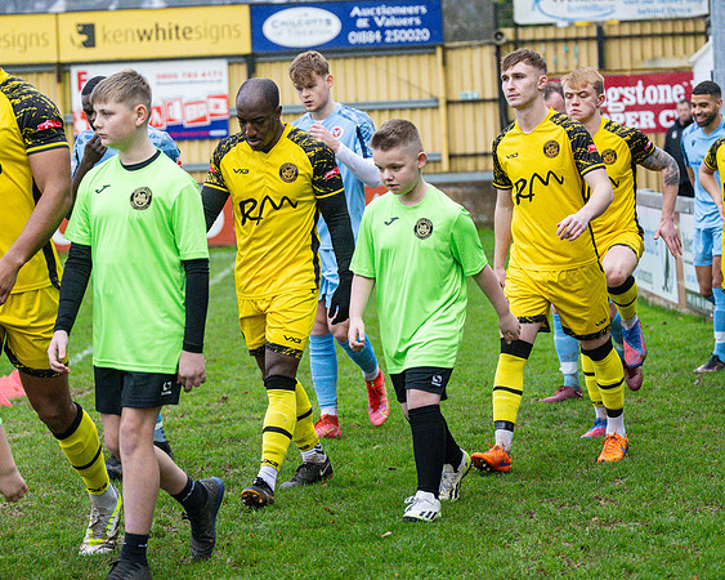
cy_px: 290
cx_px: 435
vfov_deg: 13.0
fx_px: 2538
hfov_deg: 16.2
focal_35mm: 118
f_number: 2.8
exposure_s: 1/2000
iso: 2000
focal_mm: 70
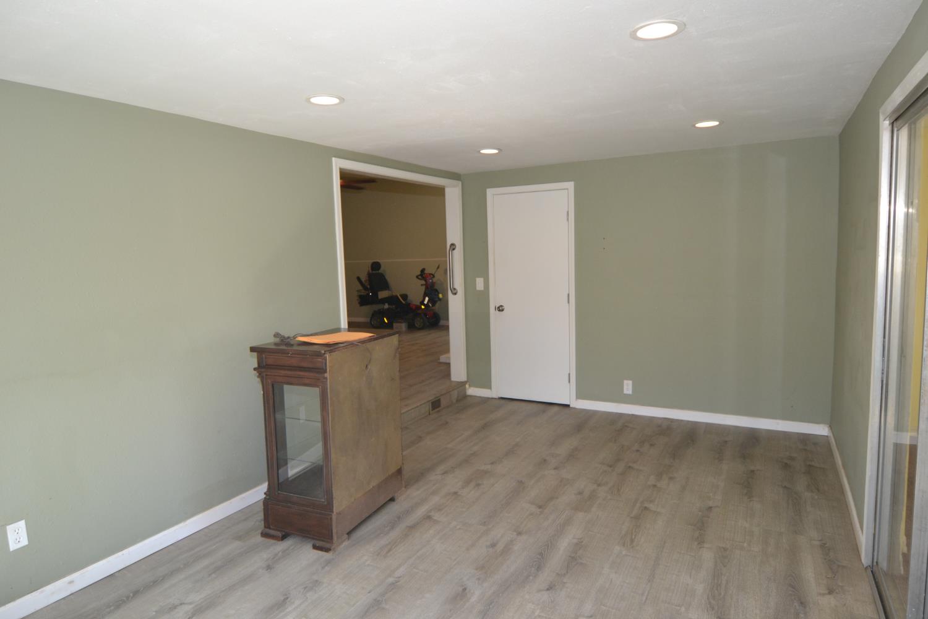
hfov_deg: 81.2
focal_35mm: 21
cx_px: 464
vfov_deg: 59.5
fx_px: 541
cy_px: 310
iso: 640
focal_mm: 14
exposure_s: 1/60
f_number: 4
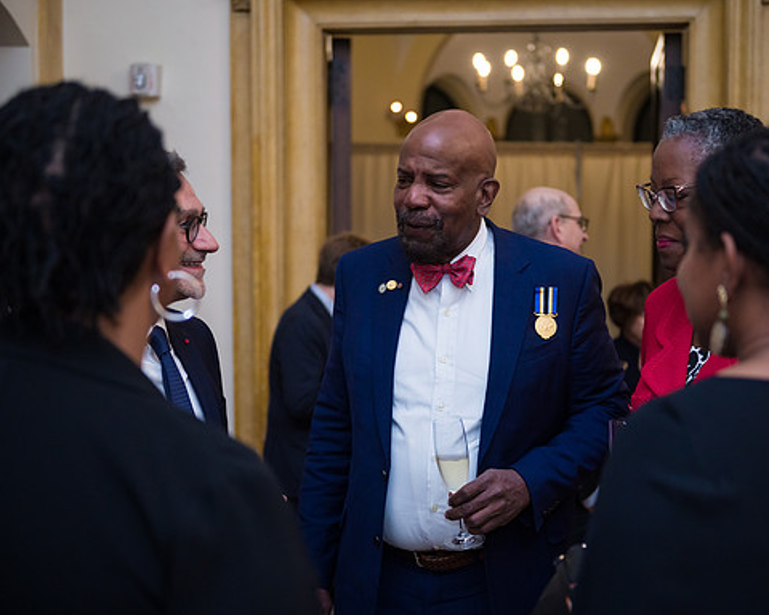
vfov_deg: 27.6
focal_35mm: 55
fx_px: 1252
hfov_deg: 34.1
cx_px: 449
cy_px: 308
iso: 1600
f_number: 3.2
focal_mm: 48
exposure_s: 1/200
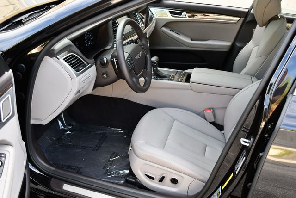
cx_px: 148
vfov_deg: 36.9
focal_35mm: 36
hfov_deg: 53.1
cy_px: 99
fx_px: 296
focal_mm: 18
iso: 450
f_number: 3.5
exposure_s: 1/250
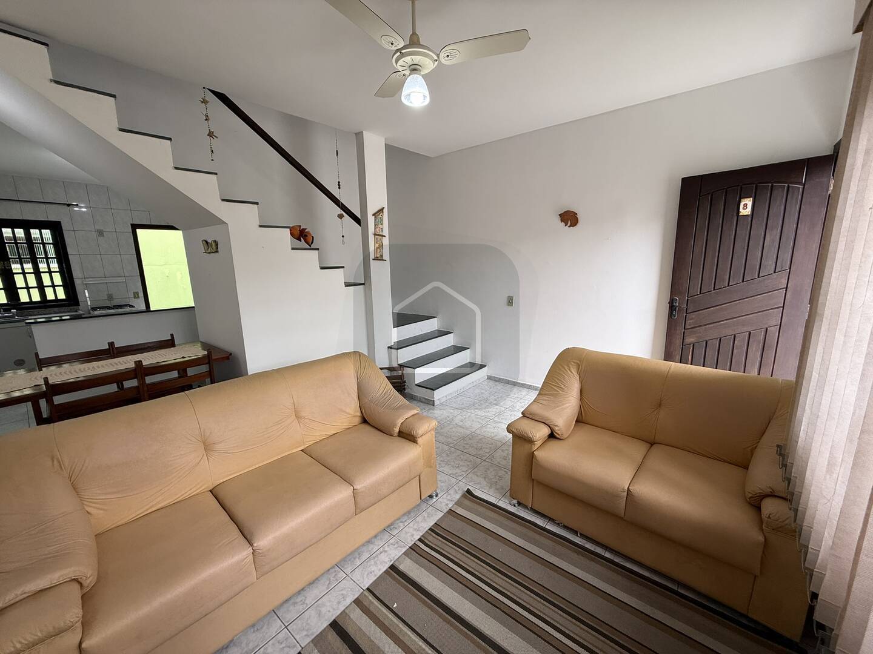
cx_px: 436
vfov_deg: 85.7
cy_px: 327
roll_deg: +0.3
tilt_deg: -10.1
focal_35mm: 14
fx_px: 353
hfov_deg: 102.1
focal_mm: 2.22
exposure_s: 1/99
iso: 64
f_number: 2.2
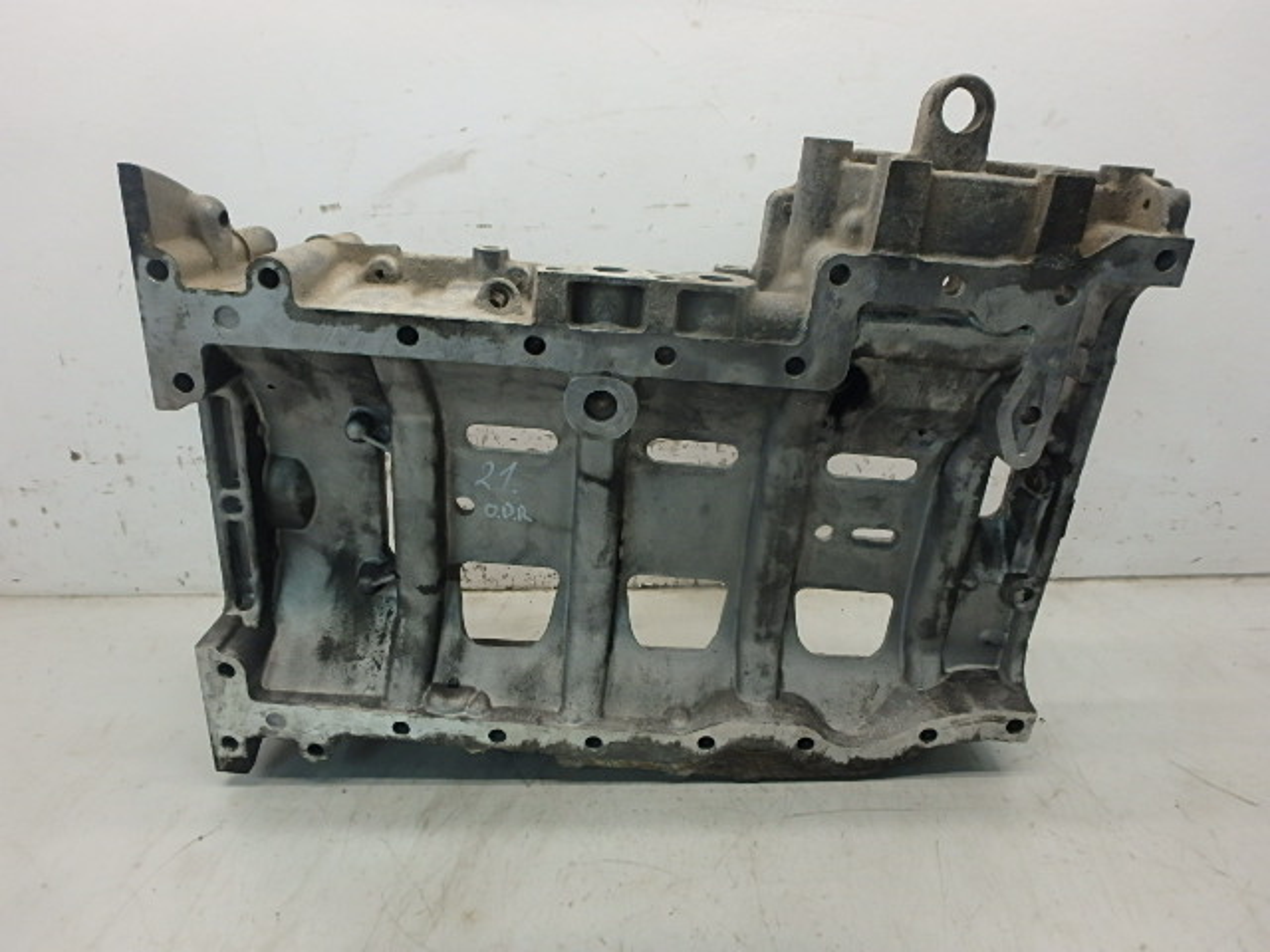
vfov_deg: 63.4
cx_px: 635
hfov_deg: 79.0
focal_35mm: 21
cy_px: 476
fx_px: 770
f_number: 3.5
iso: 200
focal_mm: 3.7
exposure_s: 1/50
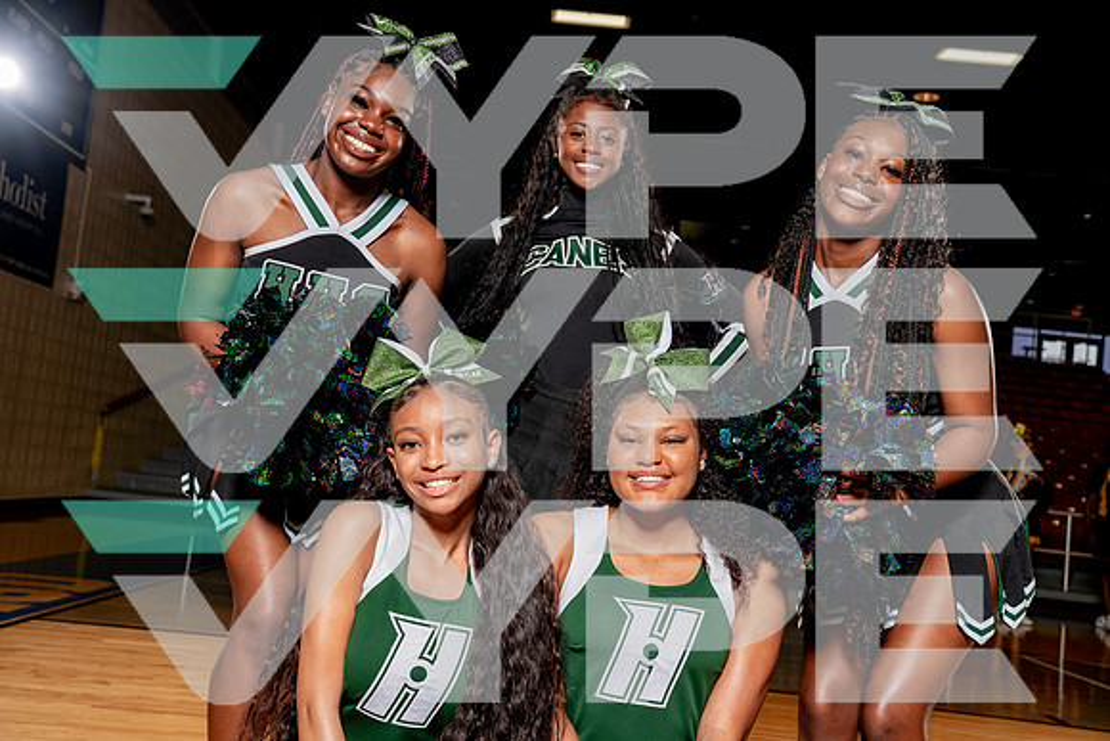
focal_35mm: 40
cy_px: 370
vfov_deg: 33.4
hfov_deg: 48.4
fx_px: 1234
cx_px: 555
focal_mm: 40
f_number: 5.6
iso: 200
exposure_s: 1/250
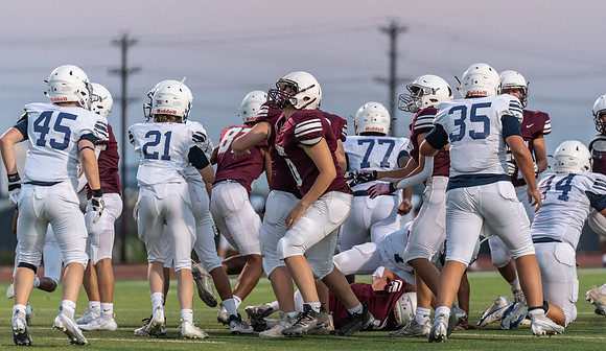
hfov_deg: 9.6
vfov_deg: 5.6
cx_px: 305
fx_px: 3593
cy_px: 203
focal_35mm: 222
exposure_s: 1/1000
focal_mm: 200
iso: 2500
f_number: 2.8
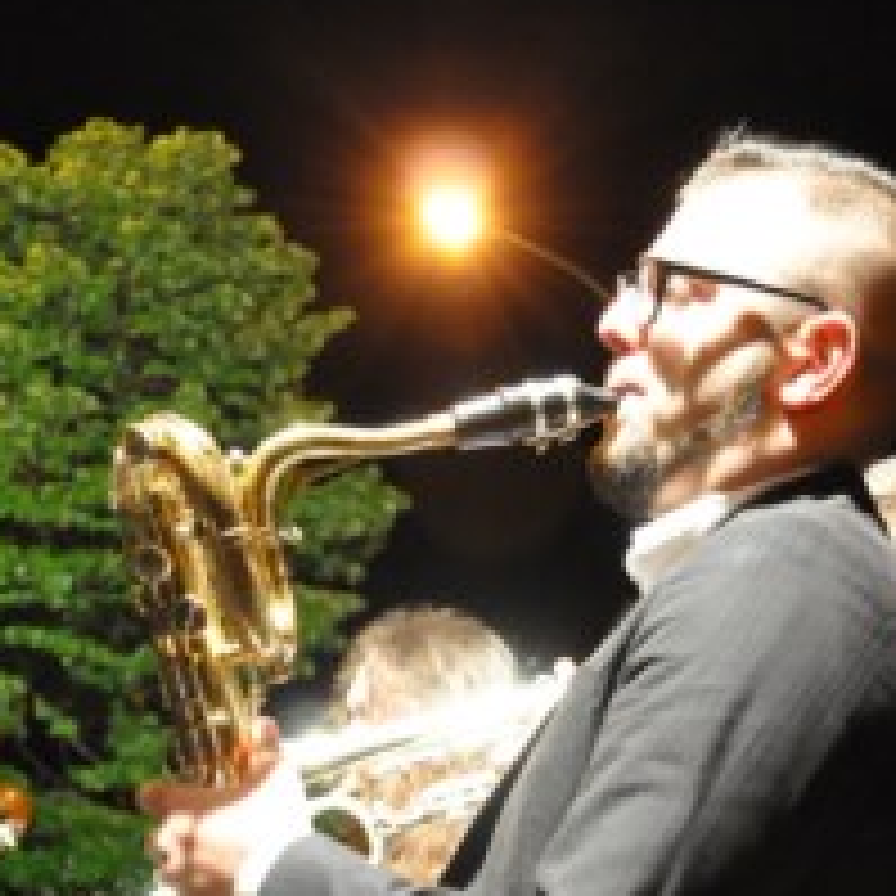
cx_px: 574
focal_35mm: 92
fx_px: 2694
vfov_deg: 18.1
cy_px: 1013
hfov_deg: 18.8
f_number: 4.5
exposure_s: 1/40
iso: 3200
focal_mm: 30
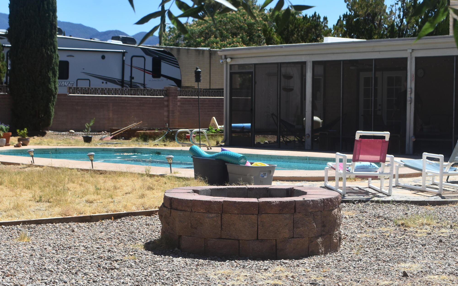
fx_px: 911
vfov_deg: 17.9
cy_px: 138
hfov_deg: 28.2
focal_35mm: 73
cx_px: 244
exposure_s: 1/500
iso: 220
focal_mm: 32
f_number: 8
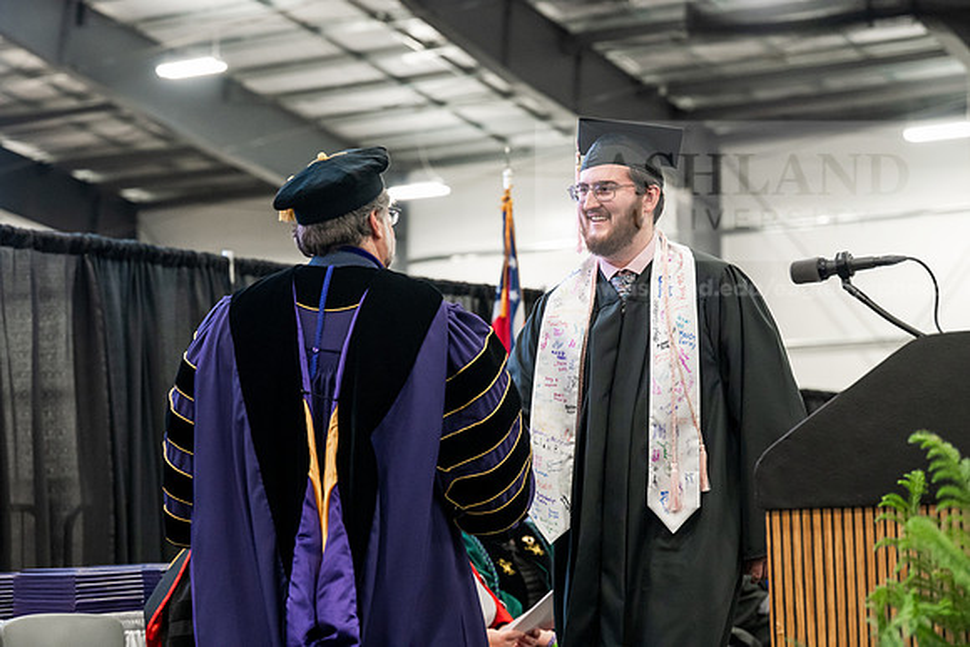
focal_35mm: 83
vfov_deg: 16.5
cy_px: 324
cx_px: 485
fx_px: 2237
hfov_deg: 24.5
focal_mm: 83
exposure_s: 1/200
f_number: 4
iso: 4000
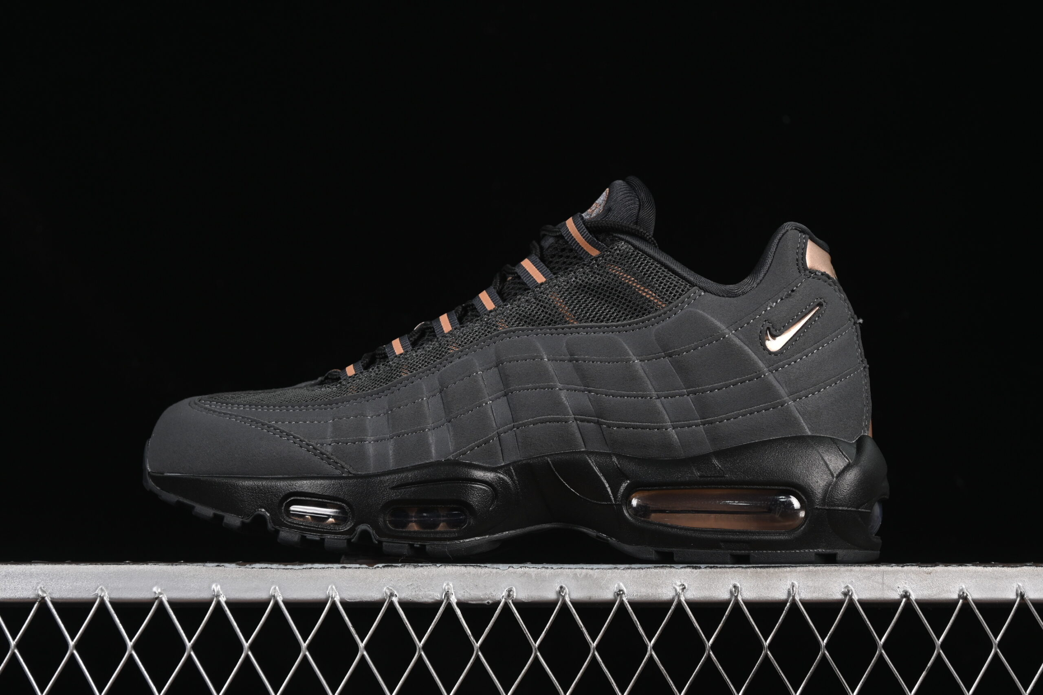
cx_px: 522
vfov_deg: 18.2
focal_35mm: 75
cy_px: 348
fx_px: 2173
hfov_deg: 27.0
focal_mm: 50
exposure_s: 1/50
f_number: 6.3
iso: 160
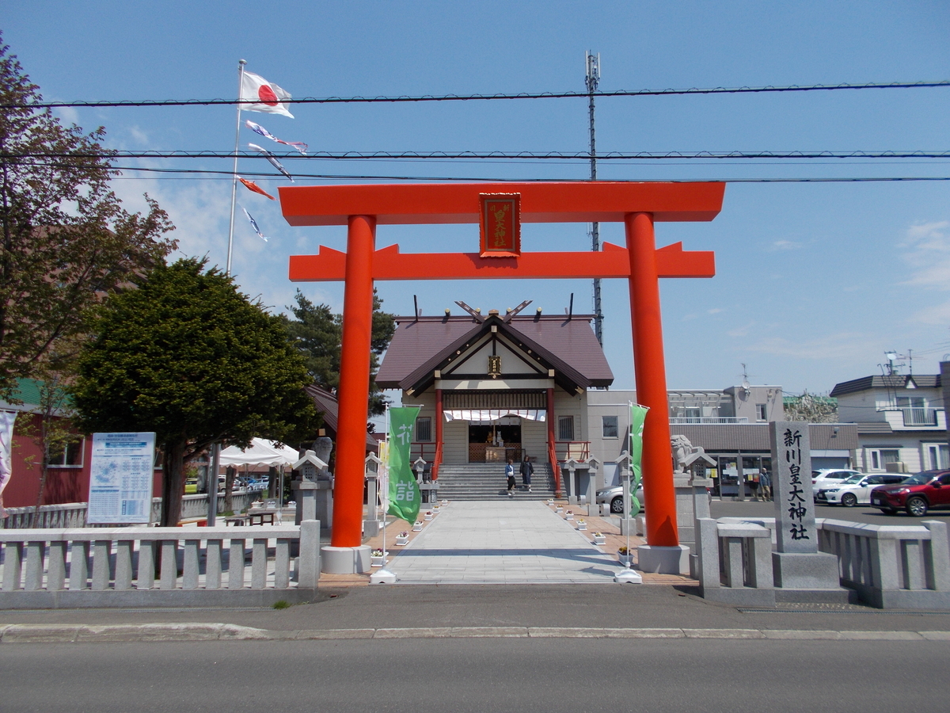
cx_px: 475
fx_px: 714
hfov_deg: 67.3
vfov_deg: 53.1
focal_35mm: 26
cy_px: 356
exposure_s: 1/1250
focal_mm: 4.6
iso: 80
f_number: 3.2
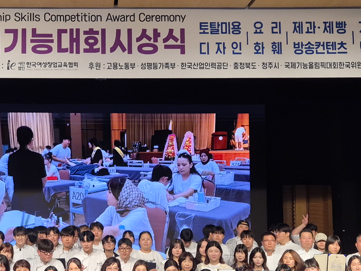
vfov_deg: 22.9
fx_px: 667
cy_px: 126
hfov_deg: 30.0
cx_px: 115
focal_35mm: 64
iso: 200
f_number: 1.8
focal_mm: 5.4
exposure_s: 1/120
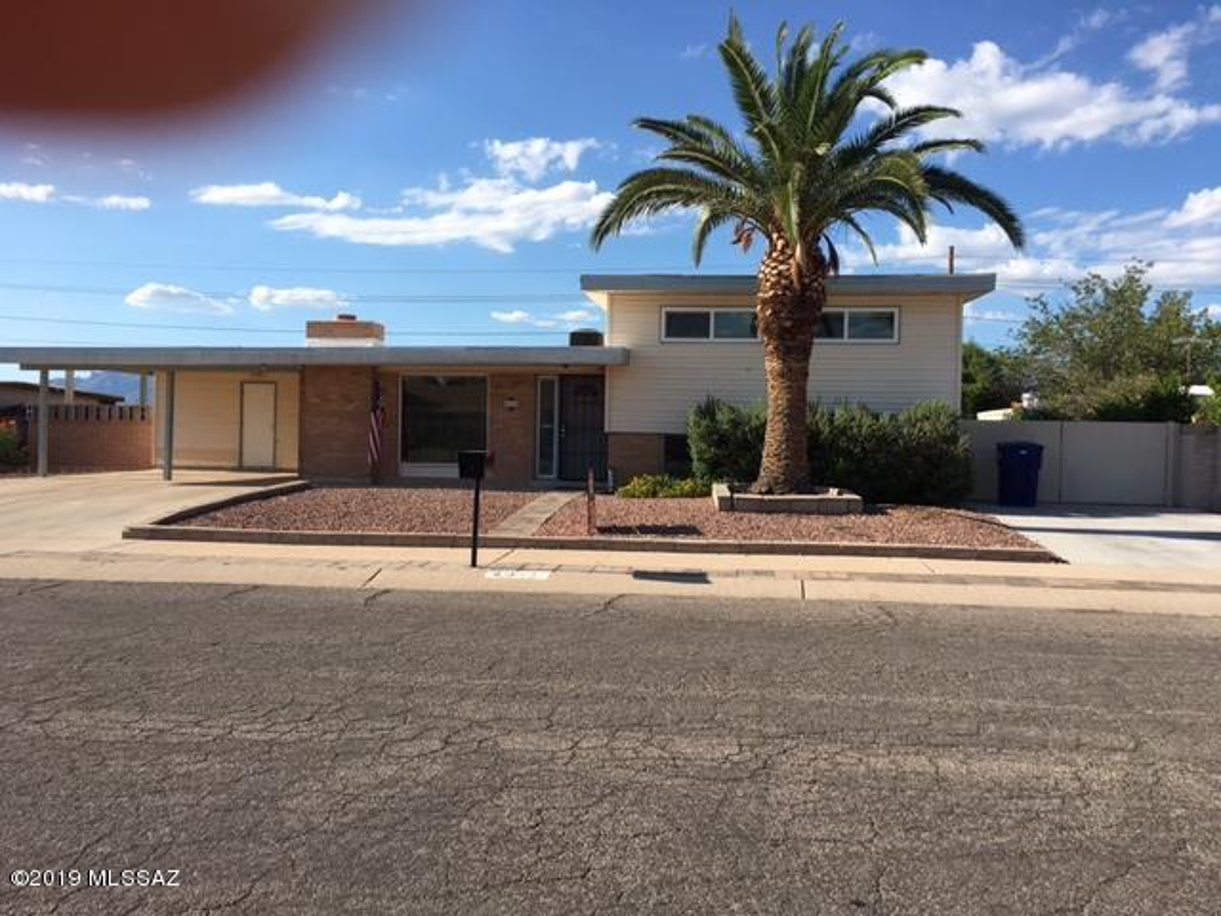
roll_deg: -1.1
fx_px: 1023
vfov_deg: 48.2
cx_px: 610
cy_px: 458
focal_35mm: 29
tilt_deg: -0.6
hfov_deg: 61.7
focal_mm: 4.15
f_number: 2.2
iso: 25
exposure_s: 1/1479
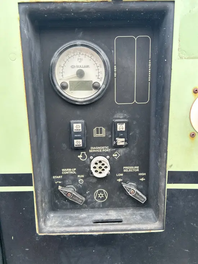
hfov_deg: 53.1
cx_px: 99
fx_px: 198
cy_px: 132
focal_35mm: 26
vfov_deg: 67.3
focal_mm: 5.7
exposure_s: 1/395
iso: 50
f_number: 1.5
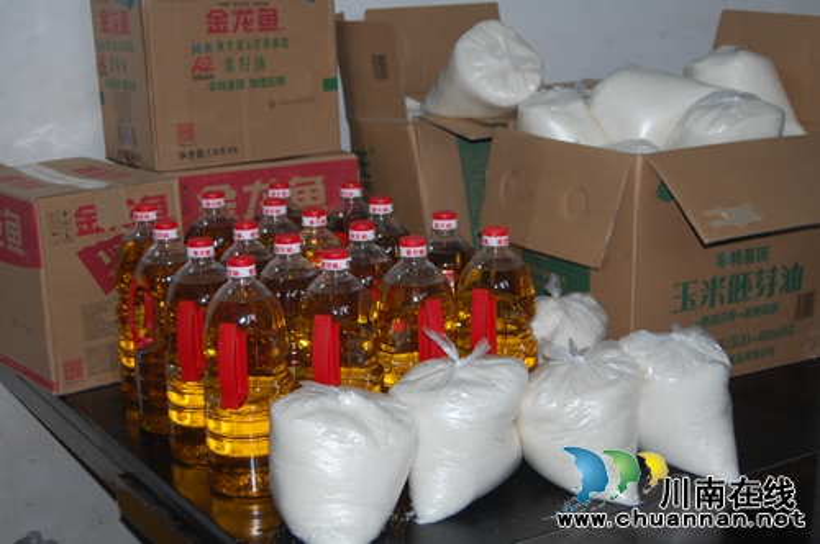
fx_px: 1297
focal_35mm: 57
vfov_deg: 23.7
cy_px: 272
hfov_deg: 35.1
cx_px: 410
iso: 400
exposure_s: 1/60
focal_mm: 38
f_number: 5
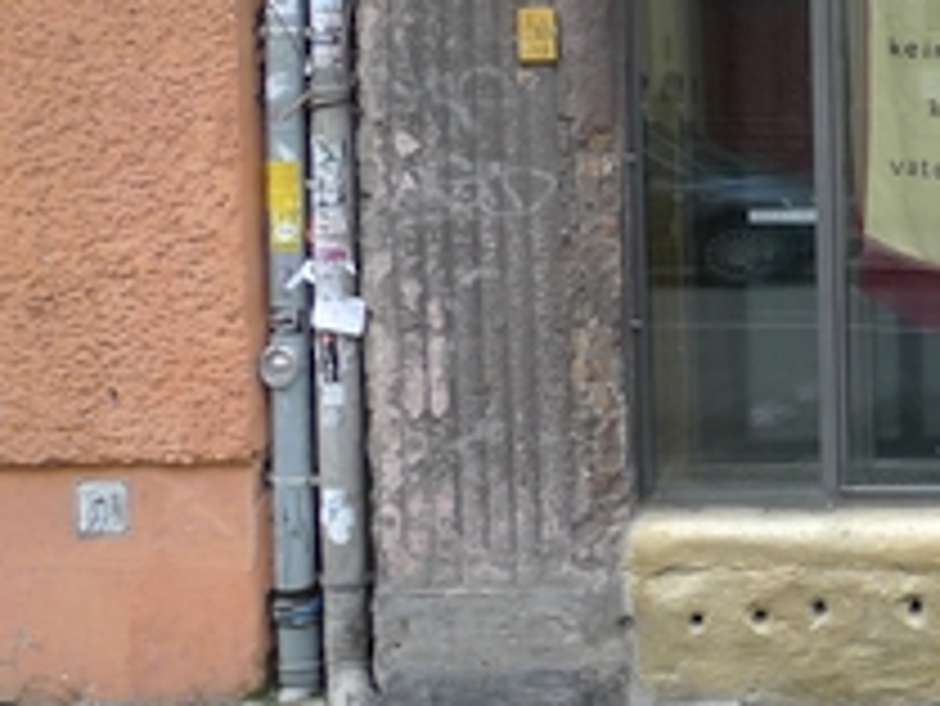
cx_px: 1471
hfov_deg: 20.9
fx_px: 2092
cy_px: 115
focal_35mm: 77
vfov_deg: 18.9
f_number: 2.2
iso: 80
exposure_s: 1/100
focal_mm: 5.1
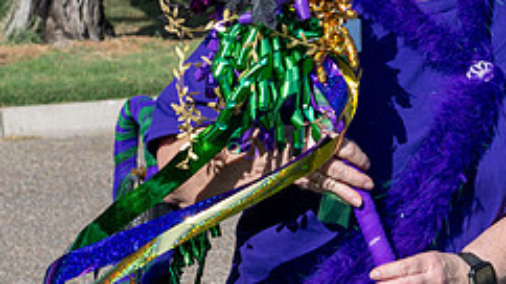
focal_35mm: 173
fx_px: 2321
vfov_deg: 7.0
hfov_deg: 12.3
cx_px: 484
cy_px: 35
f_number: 6.3
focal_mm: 55
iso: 200
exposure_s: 1/640
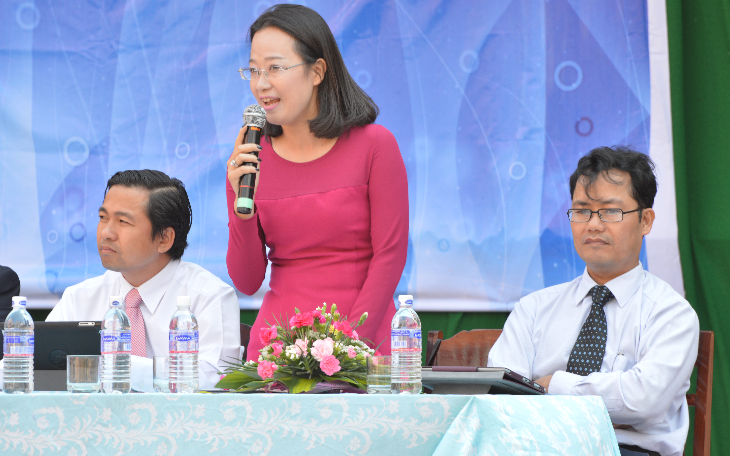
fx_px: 6088
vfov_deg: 4.3
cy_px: 220
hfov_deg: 6.9
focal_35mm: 306
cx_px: 365
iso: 180
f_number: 8
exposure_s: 1/40
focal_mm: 200
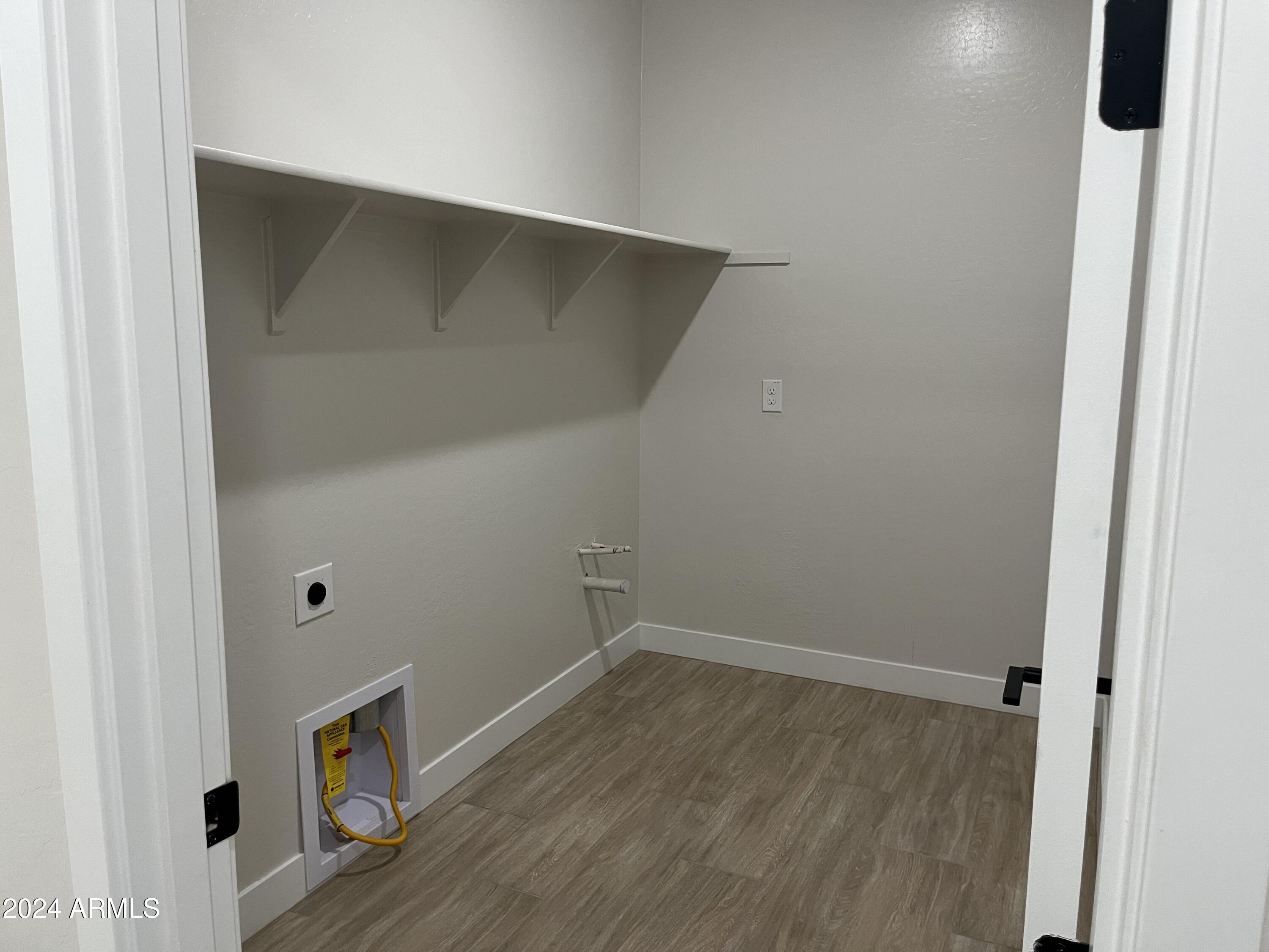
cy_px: 476
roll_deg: -0.3
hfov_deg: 67.3
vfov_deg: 53.1
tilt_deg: -8.4
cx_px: 634
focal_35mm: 26
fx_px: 953
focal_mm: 5.1
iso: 125
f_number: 1.6
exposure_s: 1/60
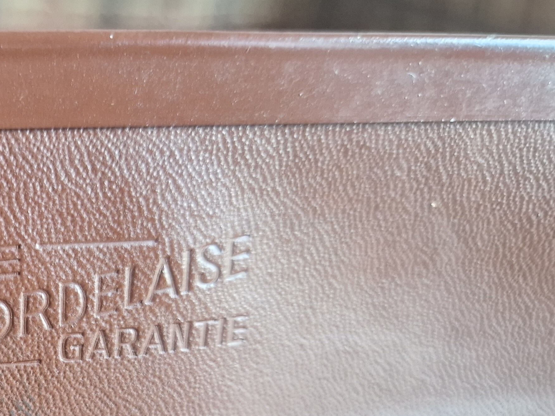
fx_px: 834
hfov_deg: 33.2
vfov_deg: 27.1
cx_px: -22
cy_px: 368
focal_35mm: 52
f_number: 1.8
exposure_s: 1/100
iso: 500
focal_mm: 5.4
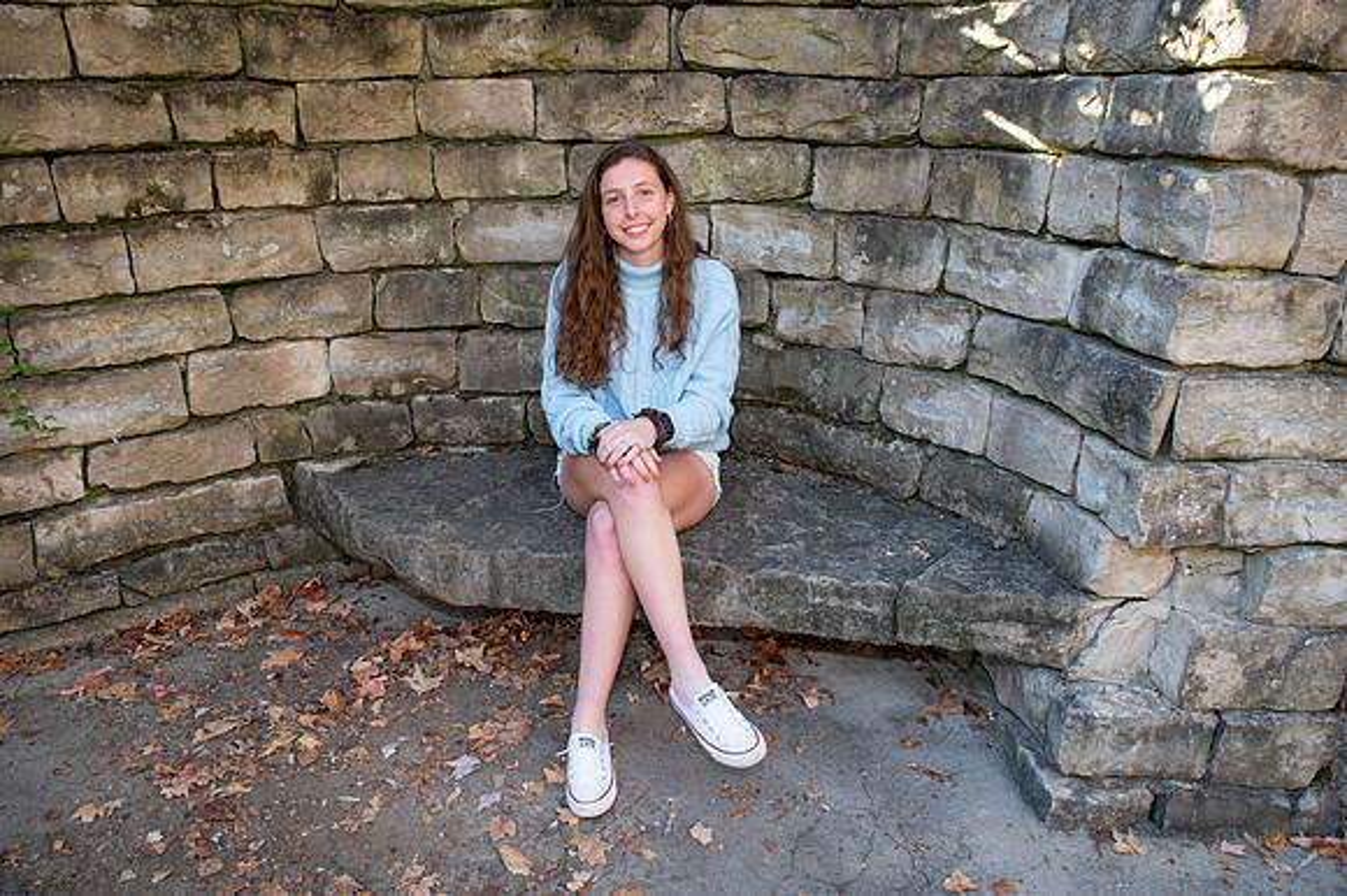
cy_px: 448
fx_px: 972
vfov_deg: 49.5
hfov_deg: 69.4
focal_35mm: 26
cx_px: 674
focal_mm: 26
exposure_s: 1/160
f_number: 4
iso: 320
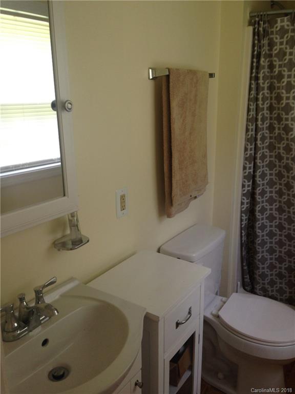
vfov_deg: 55.4
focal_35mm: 33
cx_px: 148
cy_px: 197
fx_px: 375
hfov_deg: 42.9
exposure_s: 1/20
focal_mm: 4.12
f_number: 2.4
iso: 64
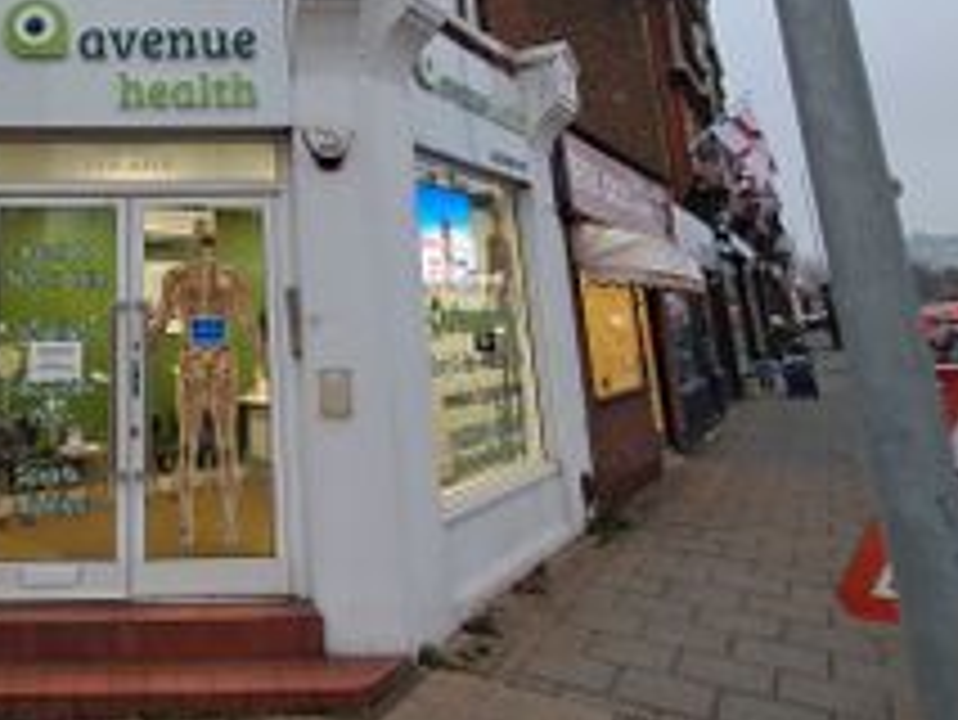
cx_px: 144
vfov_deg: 44.0
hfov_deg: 54.2
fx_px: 831
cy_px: 117
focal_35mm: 30
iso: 160
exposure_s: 1/50
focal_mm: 1.64
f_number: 2.2
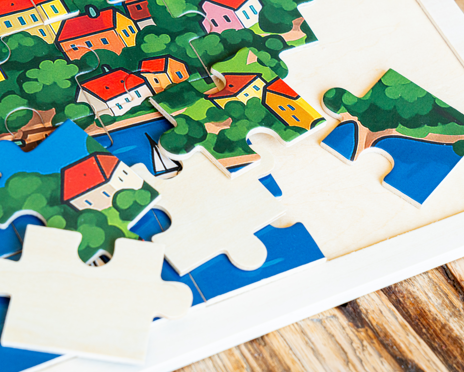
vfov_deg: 11.6
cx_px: 278
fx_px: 1826
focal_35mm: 133
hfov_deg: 14.5
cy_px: 157
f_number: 9
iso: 400
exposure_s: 1/100
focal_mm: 89
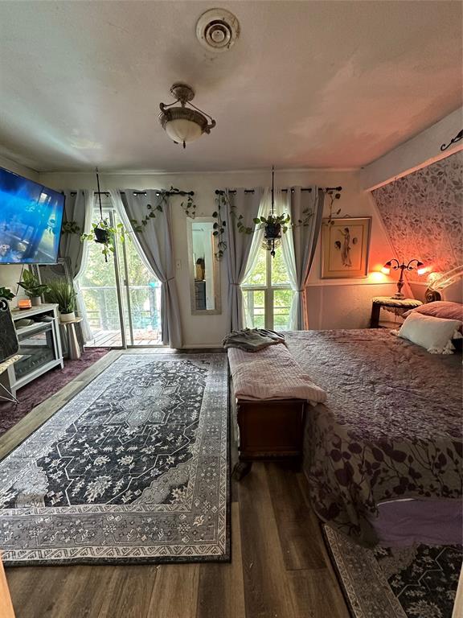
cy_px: 309
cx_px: 232
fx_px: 250
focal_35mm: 14
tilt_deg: -10.1
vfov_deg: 102.1
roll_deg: +0.3
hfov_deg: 85.7
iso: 400
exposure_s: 1/60
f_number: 2.2
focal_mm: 2.22
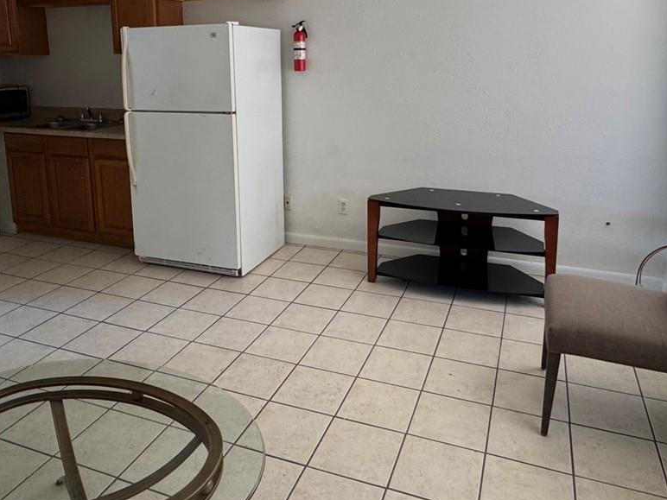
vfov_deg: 47.0
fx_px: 559
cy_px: 145
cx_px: 316
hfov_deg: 61.6
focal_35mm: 29
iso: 250
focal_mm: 2.22
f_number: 2.2
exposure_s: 1/99
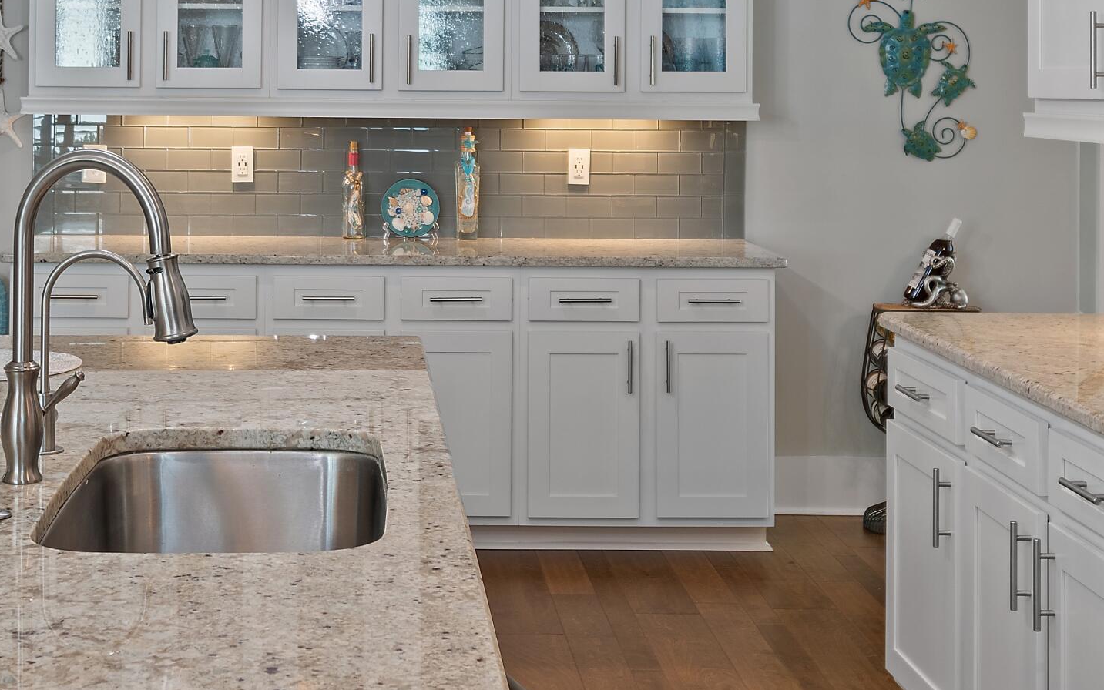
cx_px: 375
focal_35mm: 64
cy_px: 47
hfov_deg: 31.8
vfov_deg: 19.9
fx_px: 1926
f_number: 5.6
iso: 100
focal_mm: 20
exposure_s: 1/3
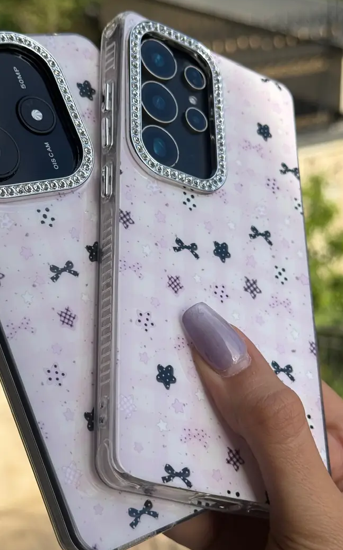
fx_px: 943
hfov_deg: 20.5
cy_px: 256
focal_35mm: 63
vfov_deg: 32.5
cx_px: 110
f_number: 1.78
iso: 80
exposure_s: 1/2976
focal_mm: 6.76
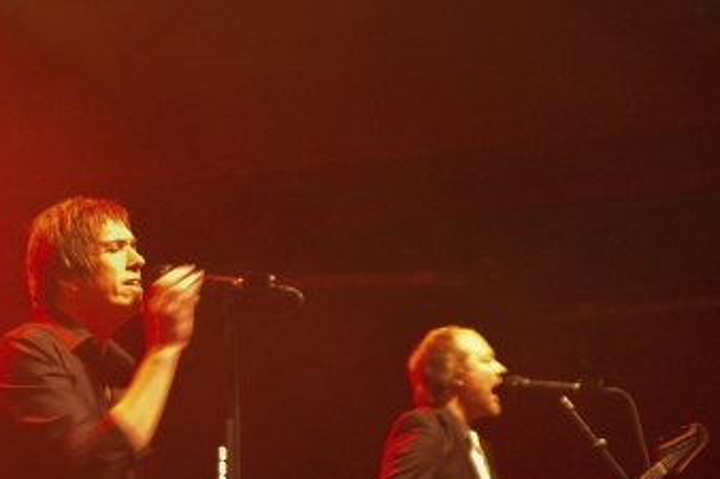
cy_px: 352
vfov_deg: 15.0
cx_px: -107
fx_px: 1819
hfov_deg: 21.1
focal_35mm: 91
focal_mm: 20
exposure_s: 1/20
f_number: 2.8
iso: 640
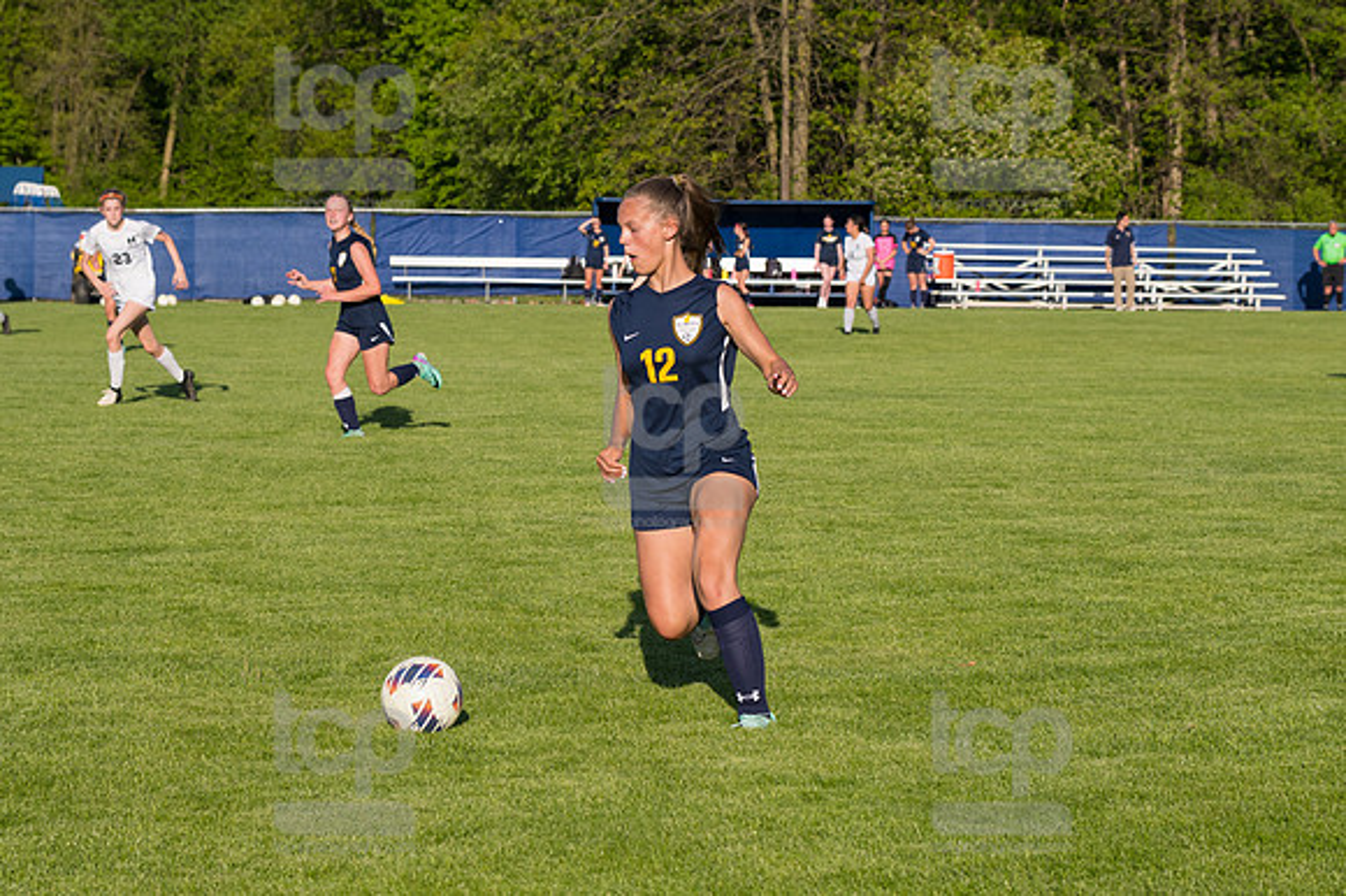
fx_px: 3923
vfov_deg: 13.0
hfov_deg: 19.5
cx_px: 673
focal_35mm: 105
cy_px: 448
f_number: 5.6
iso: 250
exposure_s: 1/1600
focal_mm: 70
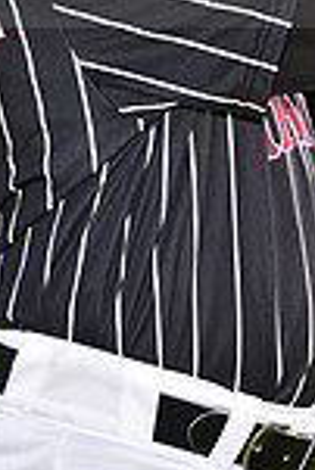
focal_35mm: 479
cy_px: -72
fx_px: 6272
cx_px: 133
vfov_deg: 4.3
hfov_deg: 2.9
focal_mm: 125
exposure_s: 1/250
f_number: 5.6
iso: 100
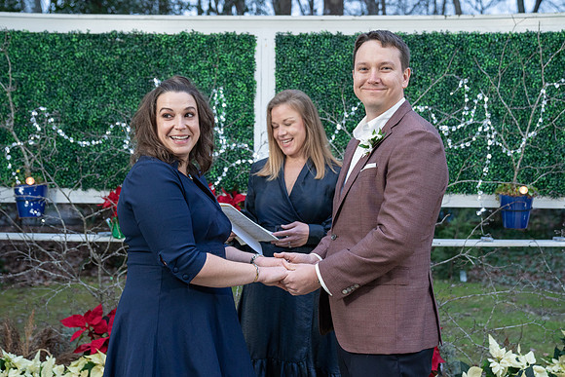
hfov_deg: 42.7
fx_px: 723
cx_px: 284
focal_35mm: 46
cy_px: 187
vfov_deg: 29.2
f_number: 3.5
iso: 2000
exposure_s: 1/100
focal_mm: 42
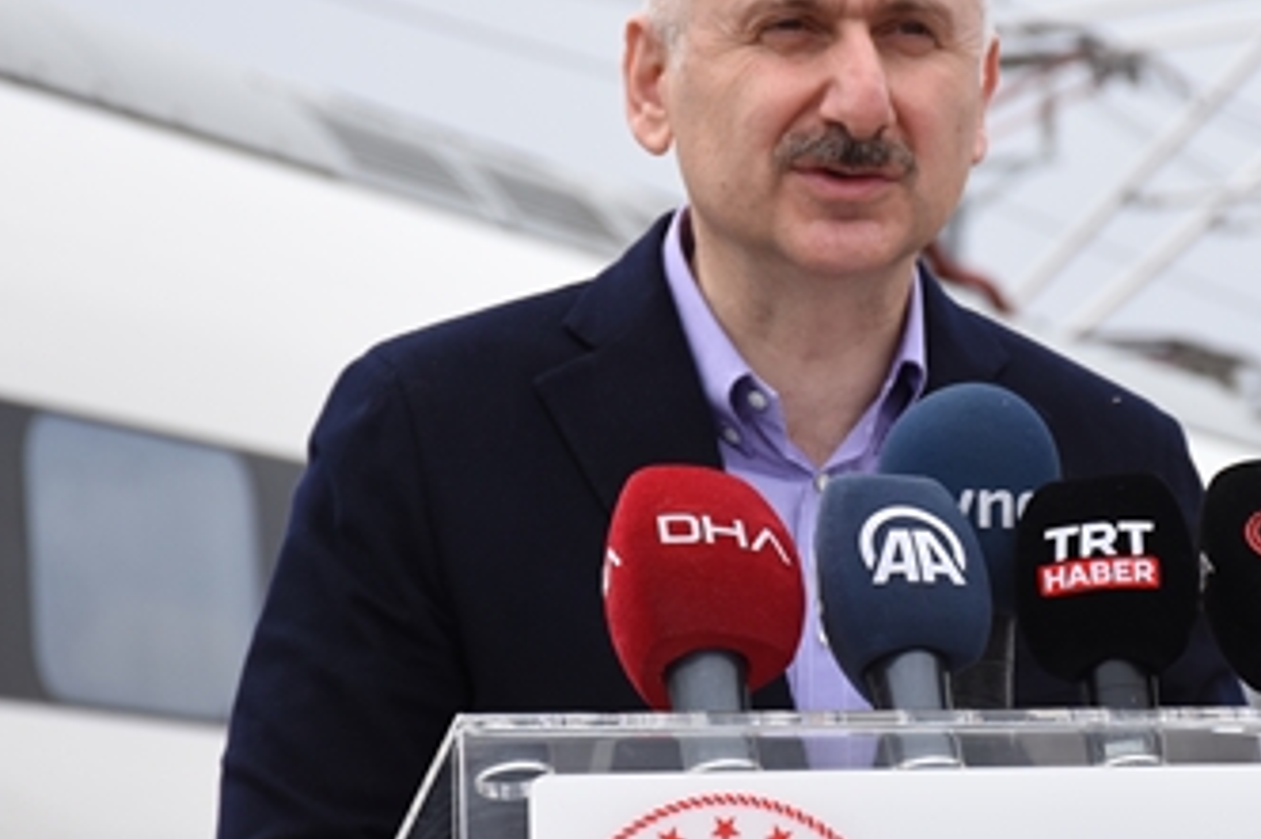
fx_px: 9029
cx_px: 915
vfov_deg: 5.3
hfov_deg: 8.0
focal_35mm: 258
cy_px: 444
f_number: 8
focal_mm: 95
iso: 500
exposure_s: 1/1000
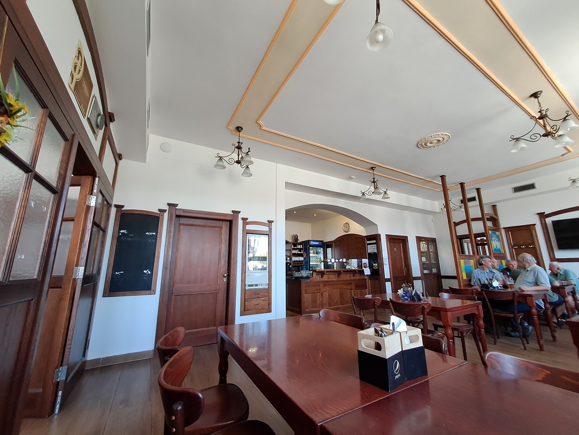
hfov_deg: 106.2
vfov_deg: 89.9
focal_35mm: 13
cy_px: 218
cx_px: 290
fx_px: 217
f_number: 2.2
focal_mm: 1.42
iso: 125
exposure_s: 1/50
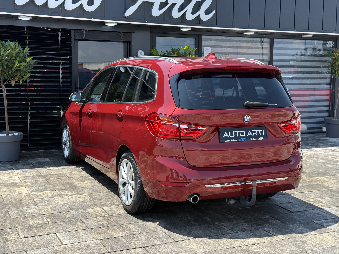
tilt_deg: -3.9
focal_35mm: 48
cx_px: 170
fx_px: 470
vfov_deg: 30.3
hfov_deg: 39.7
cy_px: 127
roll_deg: -1.2
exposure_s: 1/1456
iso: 100
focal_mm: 6.76
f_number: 1.78
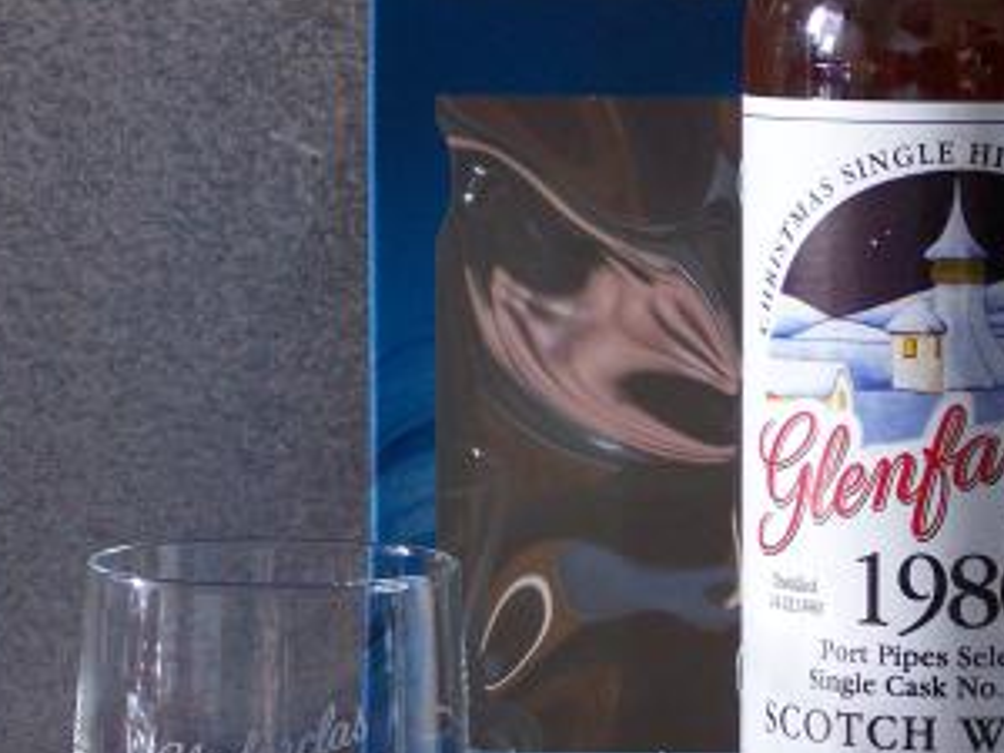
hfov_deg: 12.3
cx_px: 703
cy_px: 18
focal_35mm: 160
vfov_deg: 9.2
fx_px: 4641
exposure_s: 1/8
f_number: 3.2
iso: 160
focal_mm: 12.4
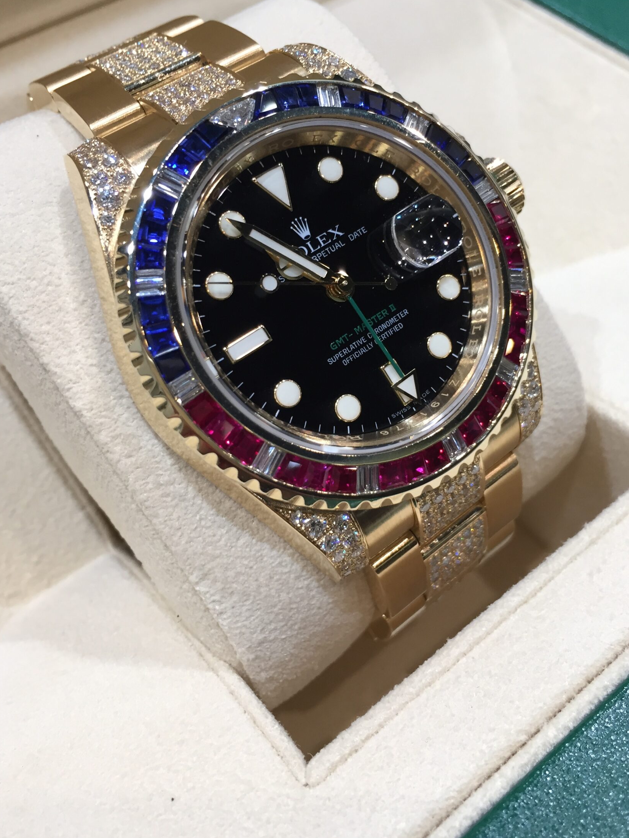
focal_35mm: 34
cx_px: 334
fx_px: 824
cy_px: 370
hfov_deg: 41.8
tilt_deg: -51.5
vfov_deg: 53.8
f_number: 2.2
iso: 40
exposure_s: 1/33
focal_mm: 4.15
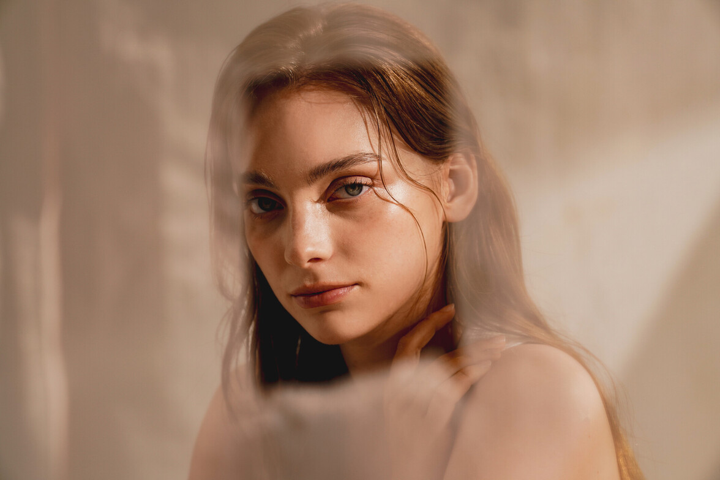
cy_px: 240
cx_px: 360
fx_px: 1400
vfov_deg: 19.5
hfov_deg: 28.8
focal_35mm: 70
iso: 320
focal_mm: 70
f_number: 6.3
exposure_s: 1/100
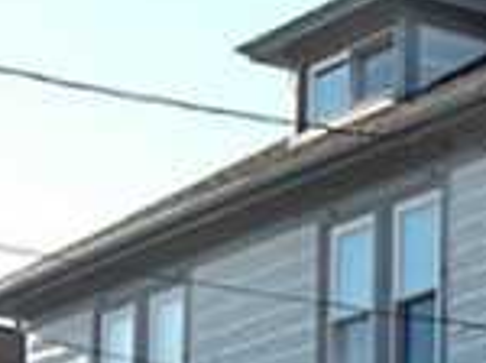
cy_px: 638
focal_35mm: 187
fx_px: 2621
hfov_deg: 10.4
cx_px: 561
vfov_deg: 7.7
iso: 125
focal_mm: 6.1
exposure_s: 1/640
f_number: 3.3
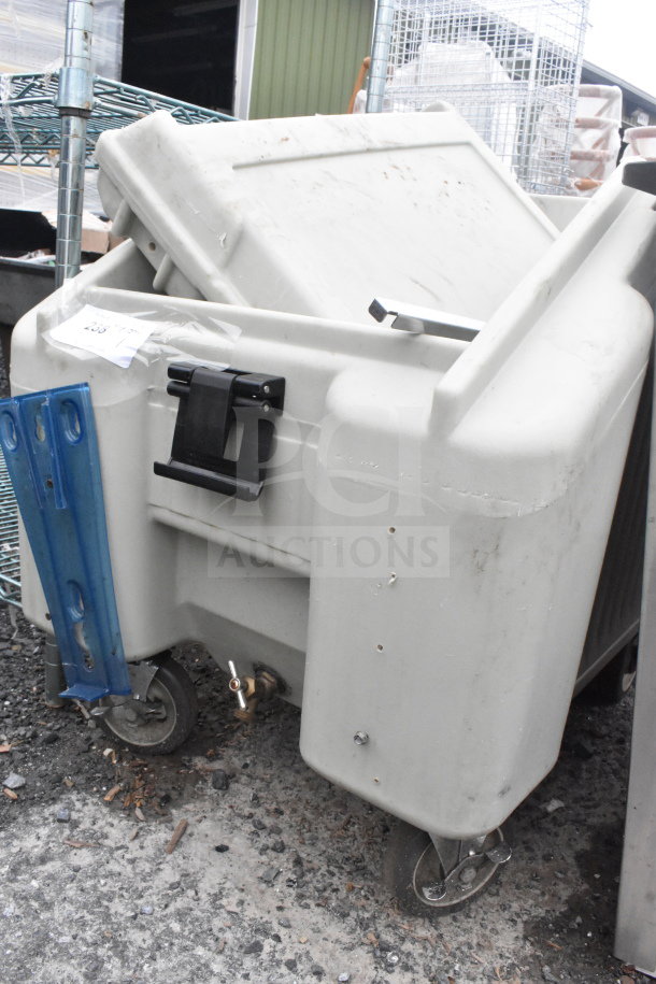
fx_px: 861
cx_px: 328
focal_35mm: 32
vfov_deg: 59.5
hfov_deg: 41.7
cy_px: 492
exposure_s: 1/800
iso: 6400
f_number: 14
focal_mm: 21
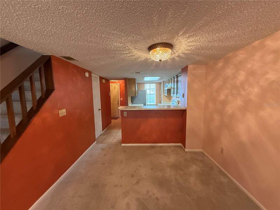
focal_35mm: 14
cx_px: 140
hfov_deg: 102.1
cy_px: 105
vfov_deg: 85.7
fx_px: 113
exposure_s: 1/60
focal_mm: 2.22
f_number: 2.2
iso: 400
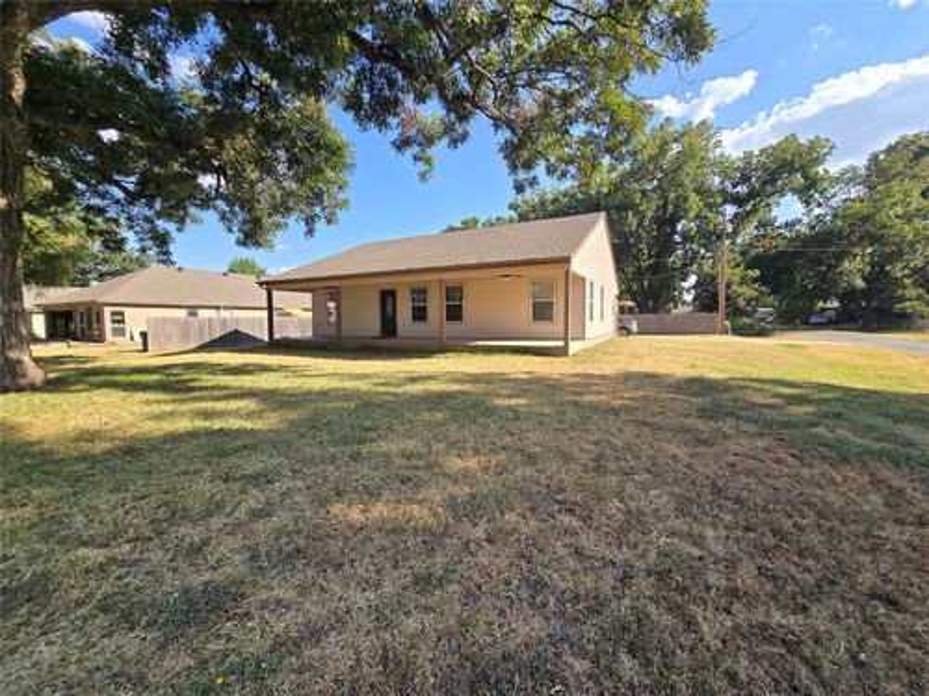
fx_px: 349
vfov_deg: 89.9
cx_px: 464
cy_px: 348
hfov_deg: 106.2
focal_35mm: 13
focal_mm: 2.2
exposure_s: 1/1139
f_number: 2.2
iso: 50
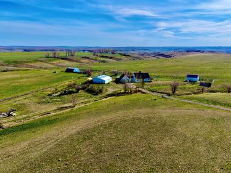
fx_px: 213
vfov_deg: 44.1
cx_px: 123
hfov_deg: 56.8
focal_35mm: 32
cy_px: 93
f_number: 1.8
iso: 310
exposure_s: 1/8000
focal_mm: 8.67
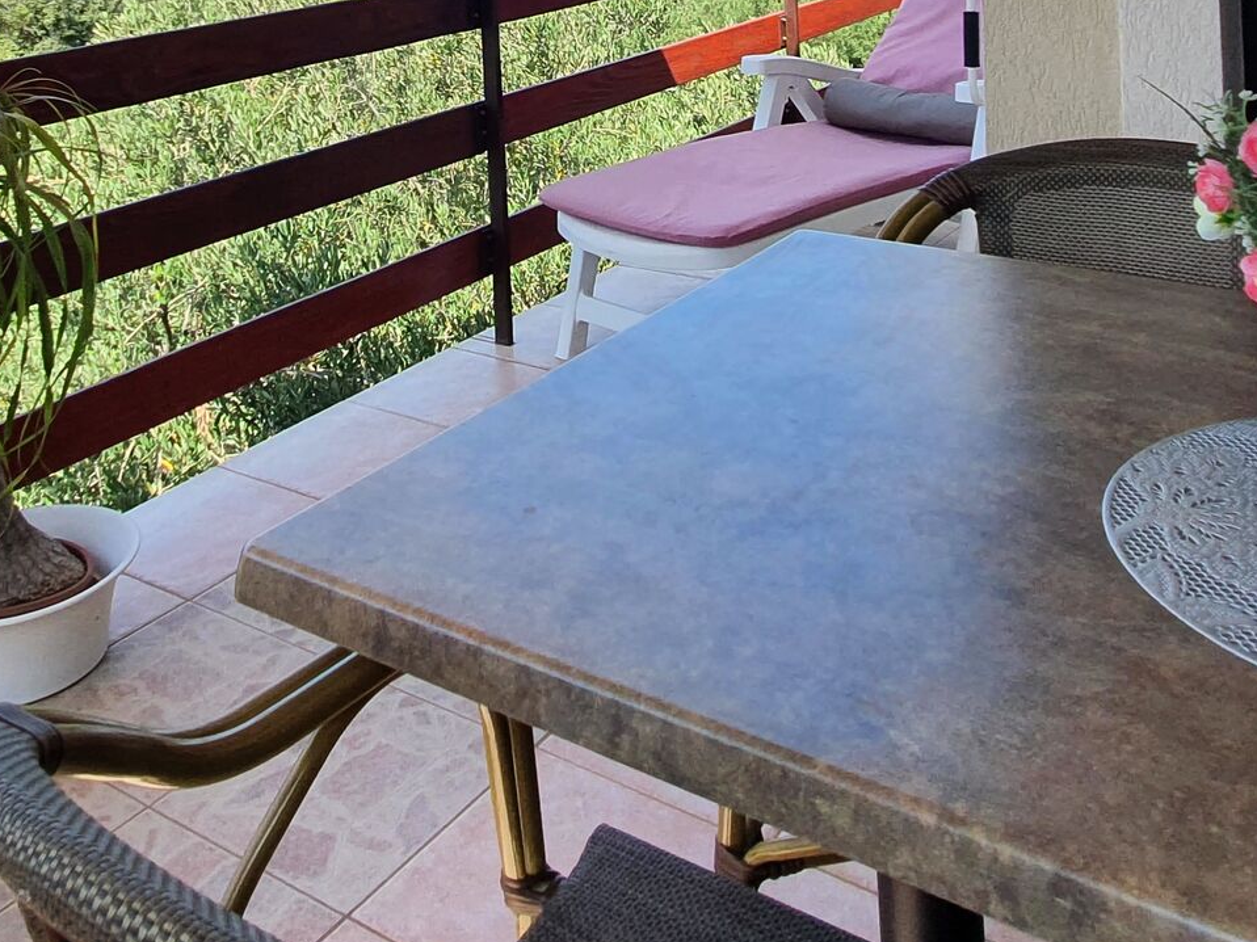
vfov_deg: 32.0
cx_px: 560
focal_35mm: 38
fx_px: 1380
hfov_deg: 48.9
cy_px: -160
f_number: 2.2
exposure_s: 1/650
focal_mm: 1.8
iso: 50
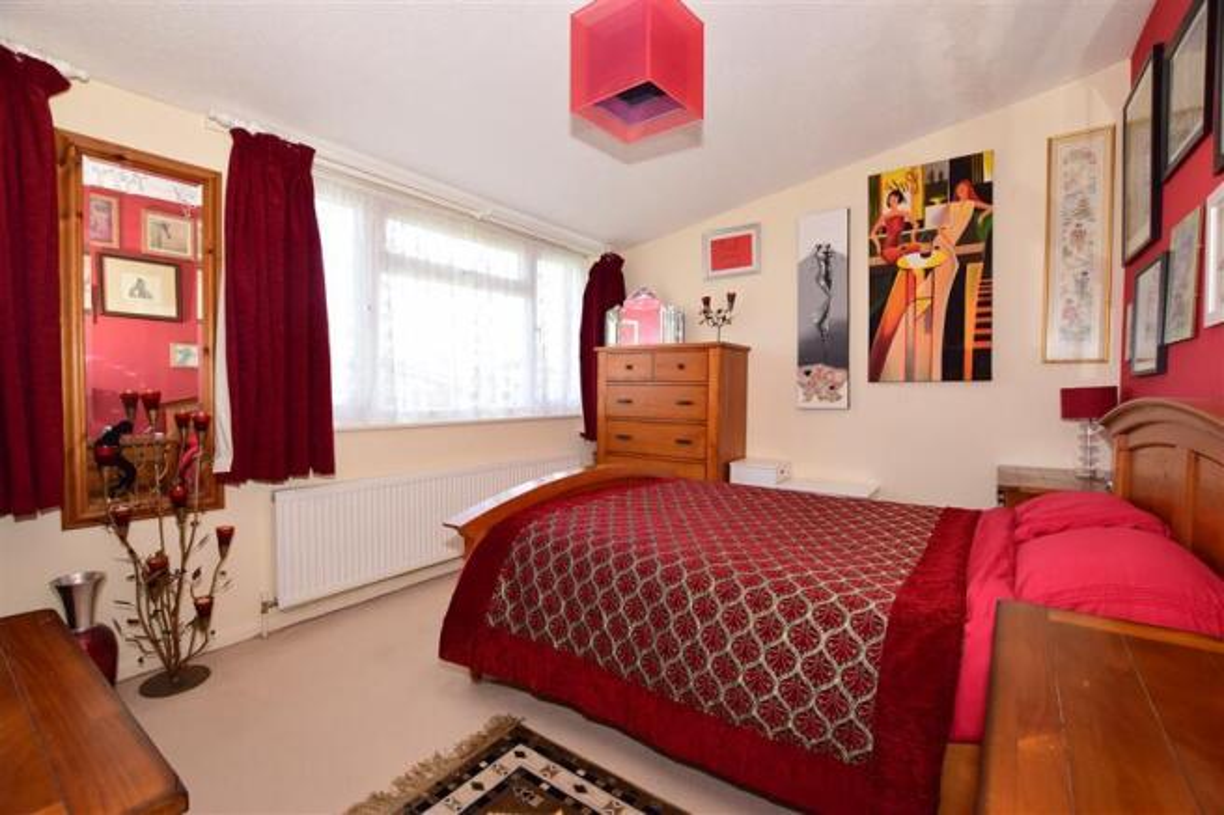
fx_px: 510
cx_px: 612
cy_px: 408
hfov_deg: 100.4
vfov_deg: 77.3
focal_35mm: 15
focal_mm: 10
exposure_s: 1/125
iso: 400
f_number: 5.6
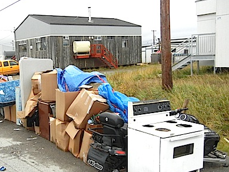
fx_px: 291
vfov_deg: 32.9
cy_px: 87
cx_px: 66
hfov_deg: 42.0
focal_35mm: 44
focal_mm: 5.4
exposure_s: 1/248
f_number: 7
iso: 400
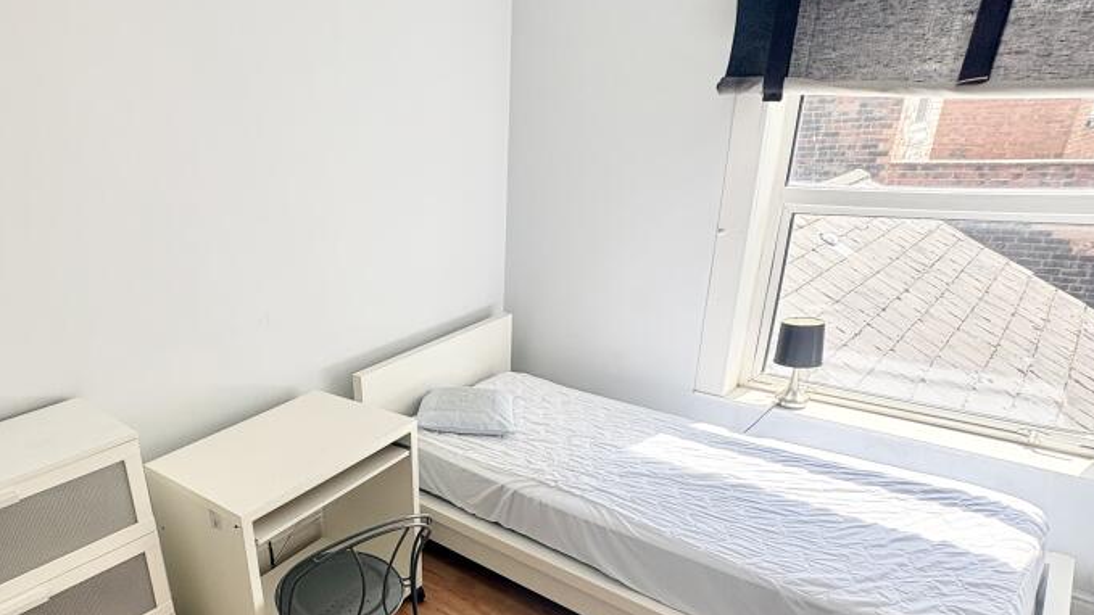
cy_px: 396
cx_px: 346
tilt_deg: -22.5
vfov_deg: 48.9
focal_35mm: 23
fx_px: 667
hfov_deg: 75.7
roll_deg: +4.4
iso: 64
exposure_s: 1/329
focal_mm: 2.22
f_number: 2.2
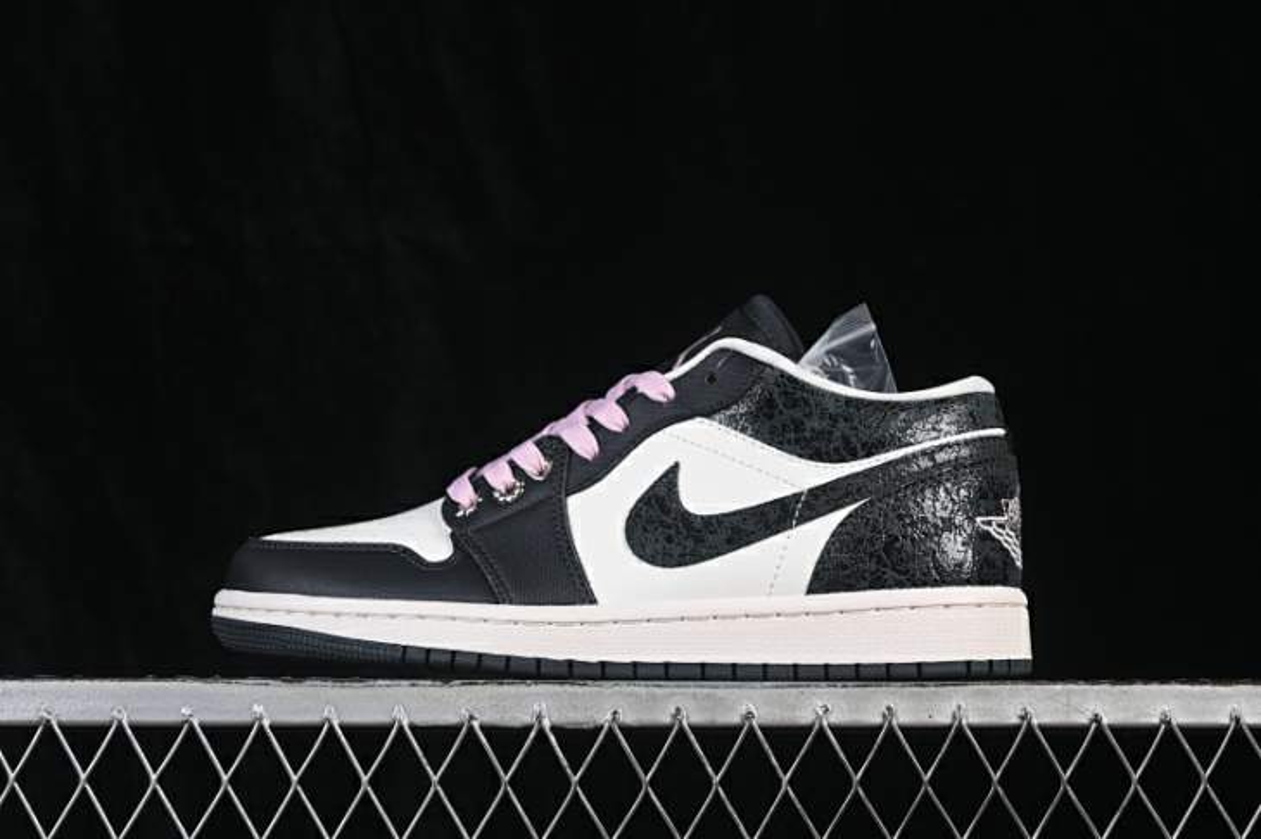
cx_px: 630
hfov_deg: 27.0
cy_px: 420
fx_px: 2626
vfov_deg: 18.2
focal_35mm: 75
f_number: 7.1
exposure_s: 1/80
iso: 160
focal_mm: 50
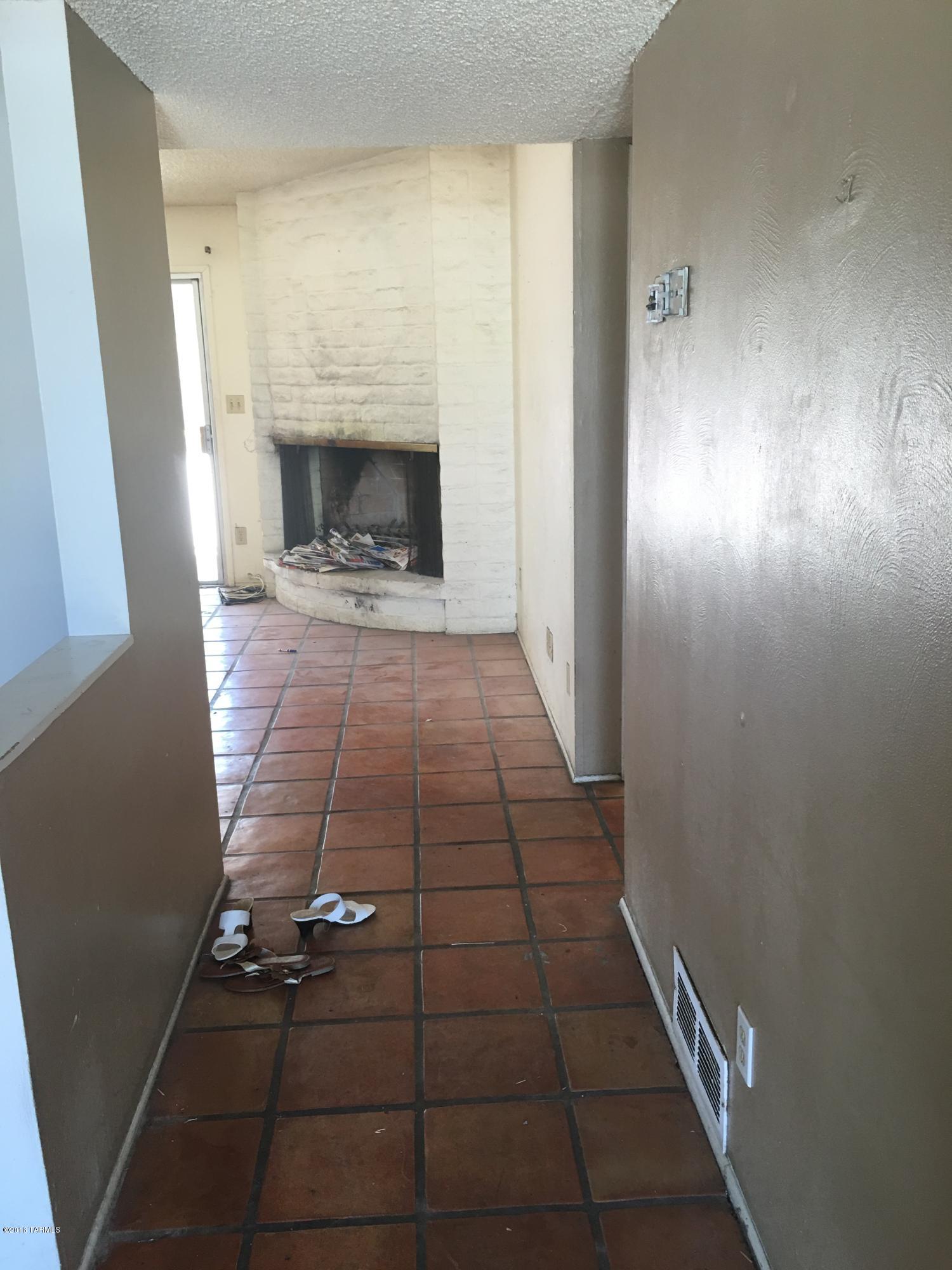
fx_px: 1063
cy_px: 635
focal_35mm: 29
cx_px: 476
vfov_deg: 61.7
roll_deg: +1.5
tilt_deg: -12.8
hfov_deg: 48.2
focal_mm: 4.15
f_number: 2.2
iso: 40
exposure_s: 1/30
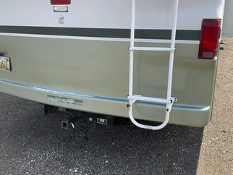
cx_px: 103
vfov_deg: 39.6
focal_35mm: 36
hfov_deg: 51.2
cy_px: 77
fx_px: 242
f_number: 1.8
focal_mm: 3
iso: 25
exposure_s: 1/781
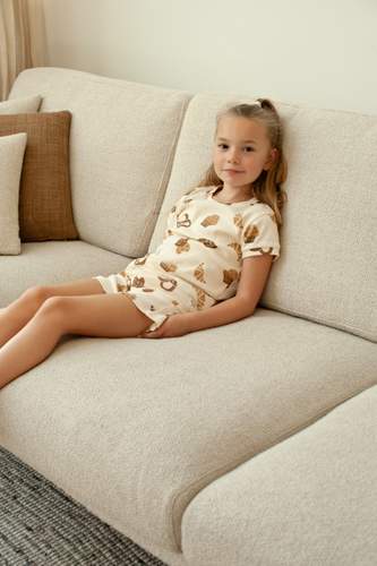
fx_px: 786
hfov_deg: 27.0
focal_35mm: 50
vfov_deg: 39.6
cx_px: 188
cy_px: 283
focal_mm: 50
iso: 640
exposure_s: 1/160
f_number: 5.6
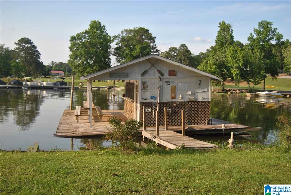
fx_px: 316
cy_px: 98
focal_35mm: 39
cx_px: 146
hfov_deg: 49.5
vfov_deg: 34.3
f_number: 4
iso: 100
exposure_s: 1/500
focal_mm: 26
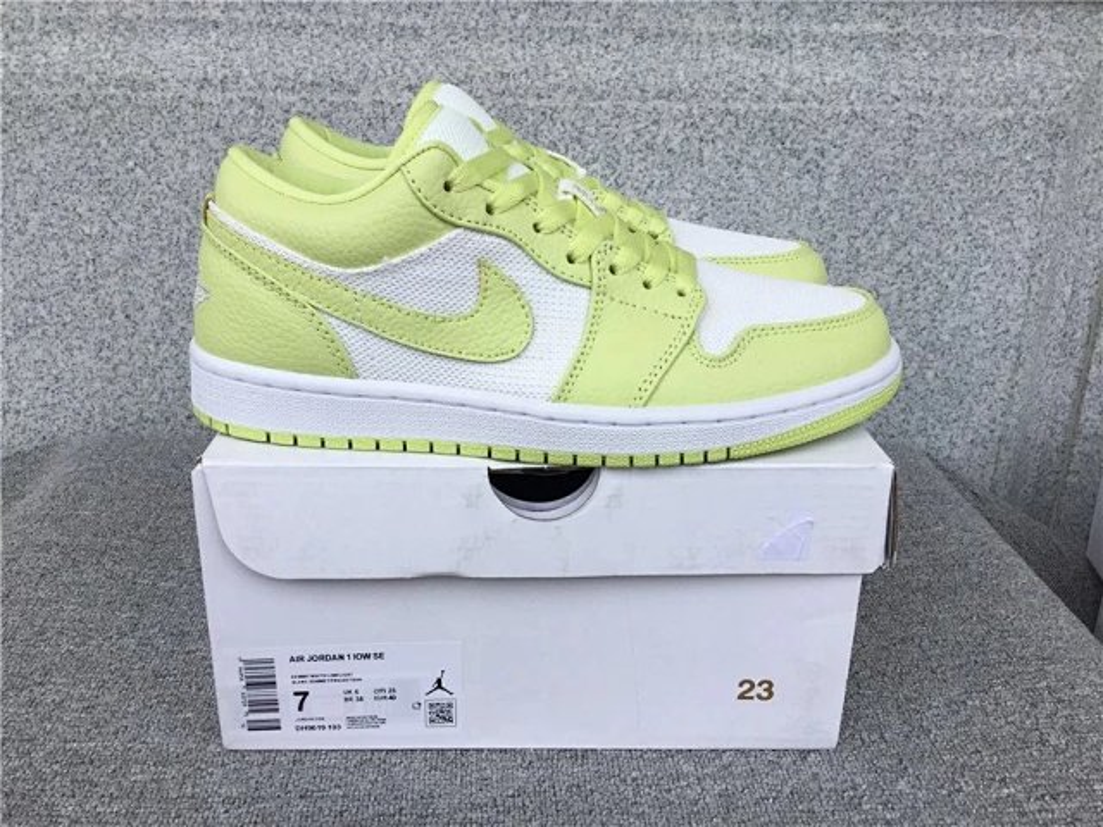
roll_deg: -0.6
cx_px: 552
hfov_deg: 58.4
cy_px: 414
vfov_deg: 45.4
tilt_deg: -20.7
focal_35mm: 31
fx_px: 988
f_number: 2.4
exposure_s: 1/431
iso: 25
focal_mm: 3.3
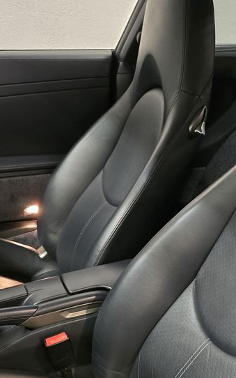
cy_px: 271
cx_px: 174
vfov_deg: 36.8
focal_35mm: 54
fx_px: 555
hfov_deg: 23.8
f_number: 1.7
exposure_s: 1/33
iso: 1250
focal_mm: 6.3
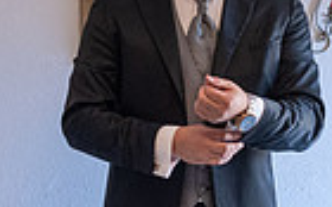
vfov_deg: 8.5
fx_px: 1382
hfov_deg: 13.5
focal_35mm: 153
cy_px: 207
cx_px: 18
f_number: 4.5
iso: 1600
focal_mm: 35
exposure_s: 1/160
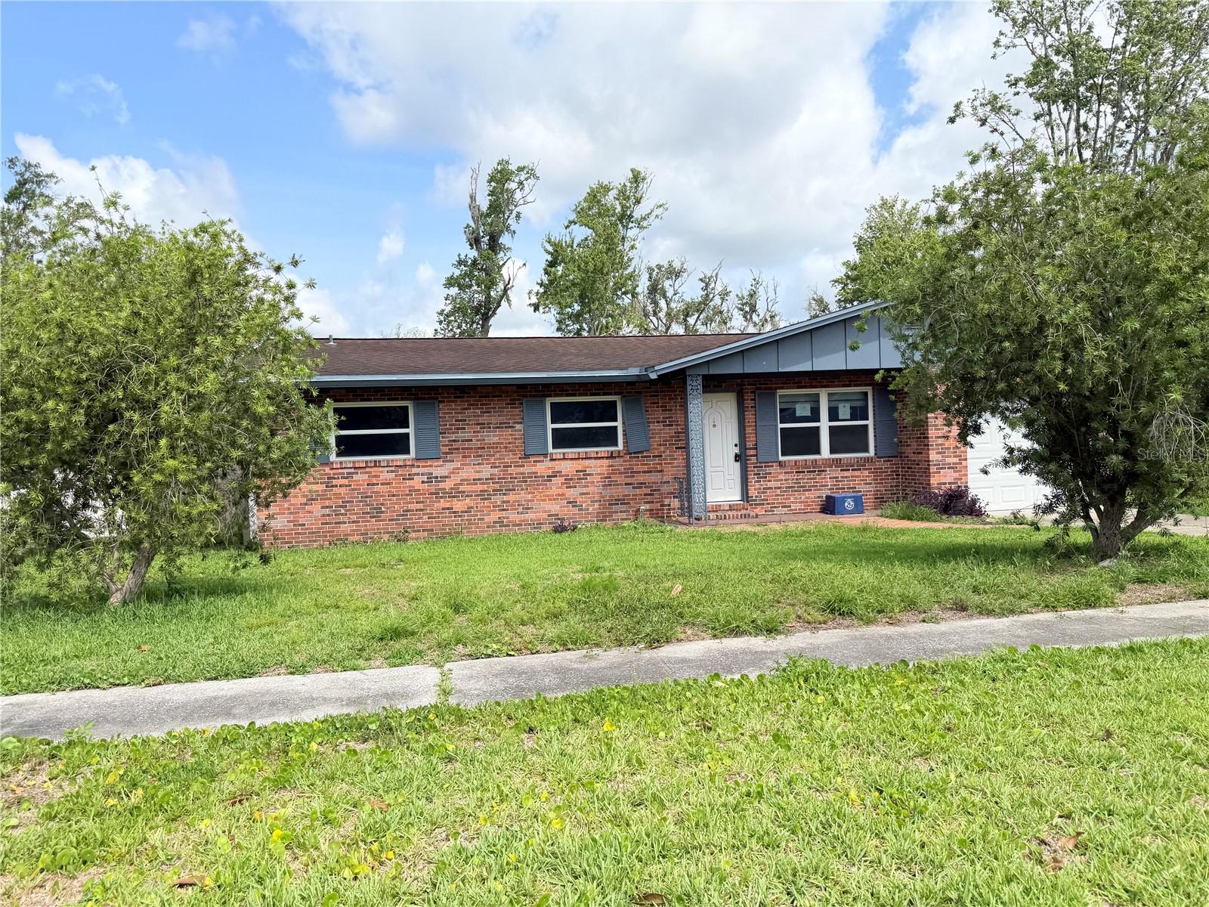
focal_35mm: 24
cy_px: 454
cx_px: 604
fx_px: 838
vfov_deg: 56.8
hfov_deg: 71.6
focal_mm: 6.76
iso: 80
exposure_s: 1/3584
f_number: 1.78
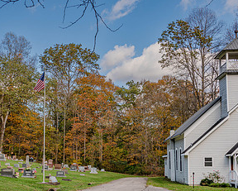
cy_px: 135
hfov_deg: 34.1
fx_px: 388
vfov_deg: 27.4
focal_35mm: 55
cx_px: 102
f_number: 8
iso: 80
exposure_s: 1/160
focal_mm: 28
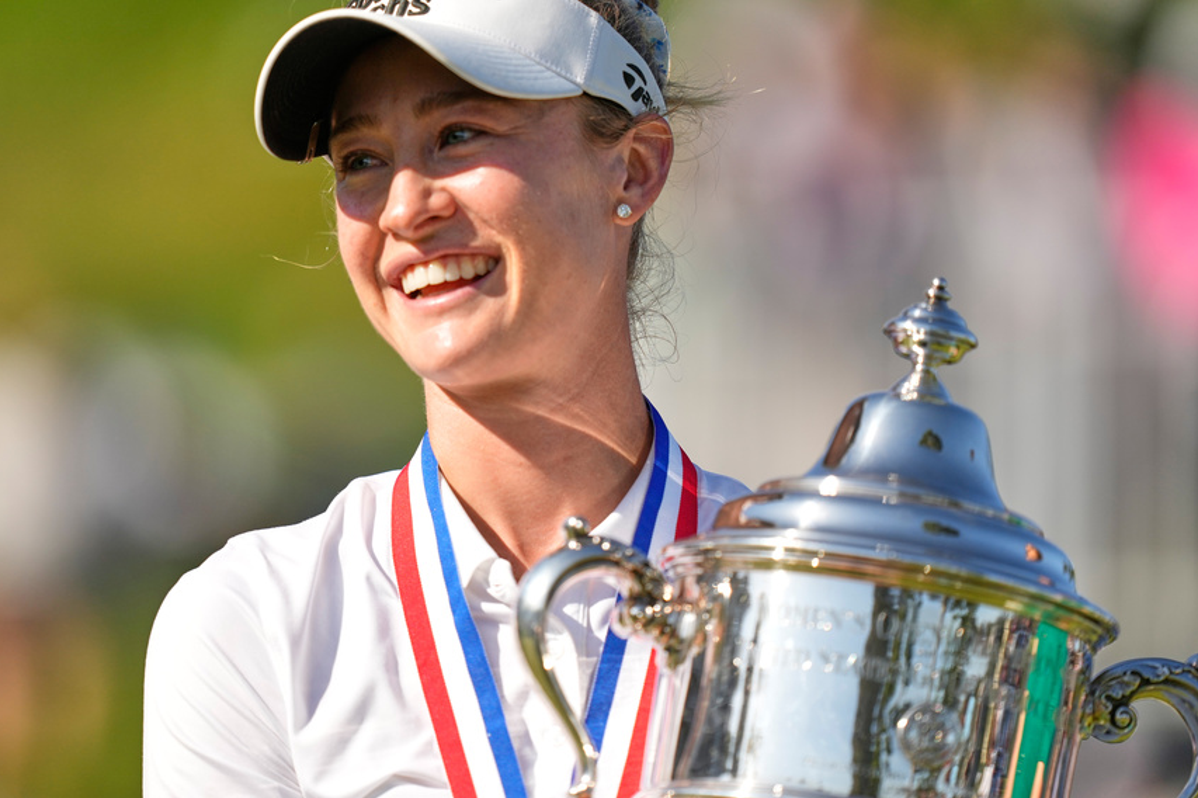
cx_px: 520
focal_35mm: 480
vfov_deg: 2.9
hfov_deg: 4.3
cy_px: 333
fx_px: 15966
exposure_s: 1/6400
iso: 400
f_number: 2.8
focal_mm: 400
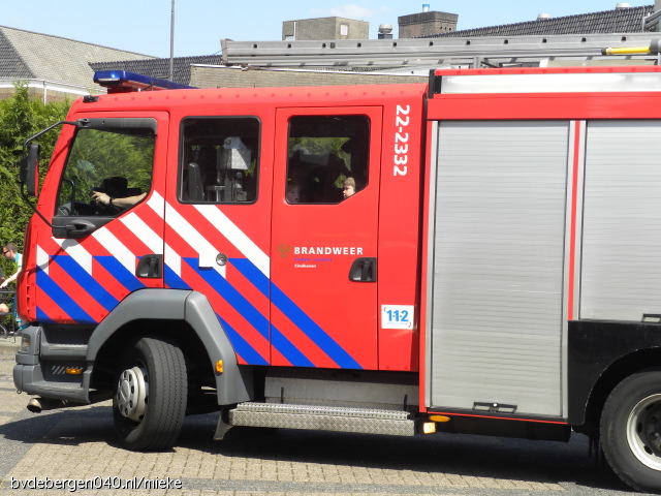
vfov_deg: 15.6
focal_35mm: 95
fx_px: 1814
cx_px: 330
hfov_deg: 20.7
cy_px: 248
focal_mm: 16.9
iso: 64
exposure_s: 1/283
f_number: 4.5
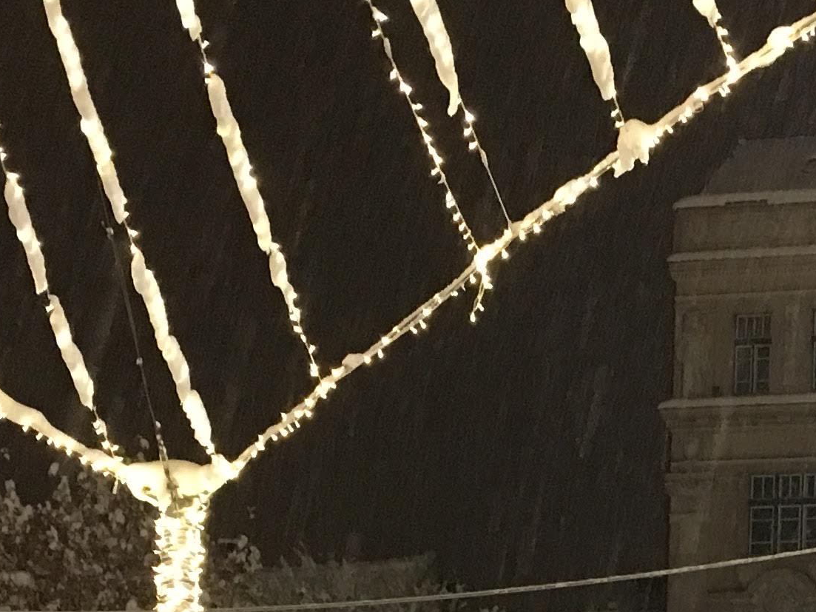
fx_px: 2498
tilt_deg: +4.9
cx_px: 807
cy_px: 881
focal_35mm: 106
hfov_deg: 18.1
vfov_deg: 13.3
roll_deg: -1.2
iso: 200
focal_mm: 4.15
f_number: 2.2
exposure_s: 1/17
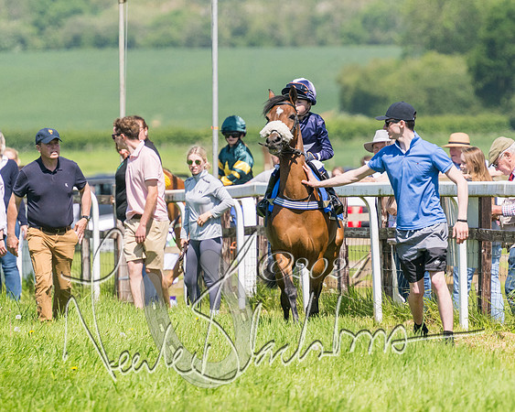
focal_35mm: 464
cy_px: 189
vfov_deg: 3.3
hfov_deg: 4.2
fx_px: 7067
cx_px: 319
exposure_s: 1/6400
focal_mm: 230
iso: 400
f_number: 4
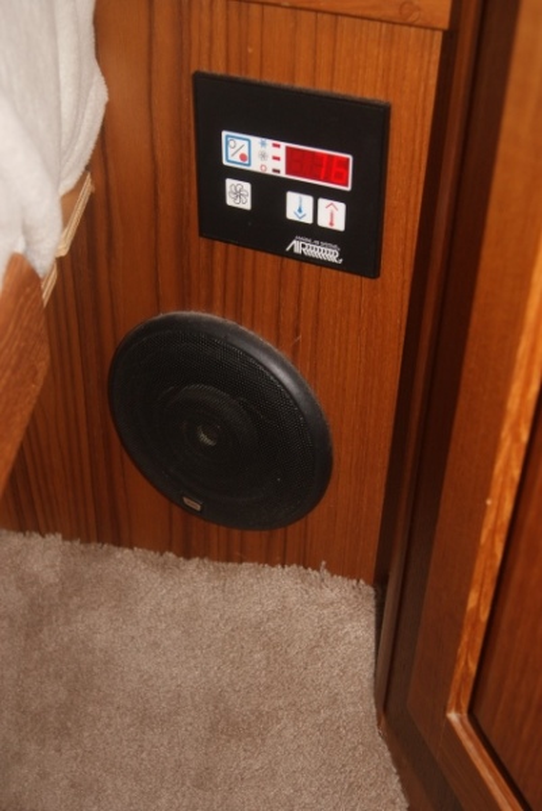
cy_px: 406
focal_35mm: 45
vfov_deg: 43.6
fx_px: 1014
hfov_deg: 29.9
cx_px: 271
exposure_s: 1/60
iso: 400
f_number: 5.6
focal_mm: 30
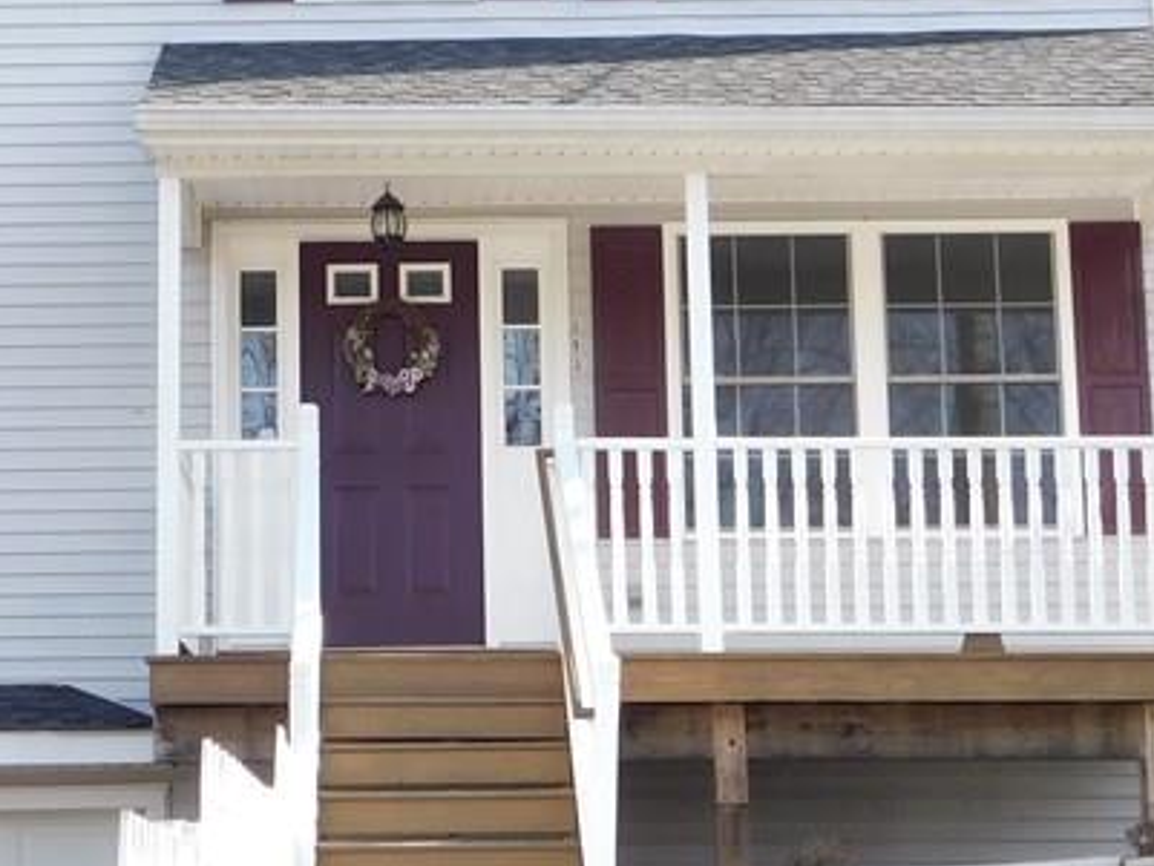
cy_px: 386
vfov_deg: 16.1
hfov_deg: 21.2
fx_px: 3068
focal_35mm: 92
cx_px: 311
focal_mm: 6.3
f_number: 3.5
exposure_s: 1/200
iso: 125
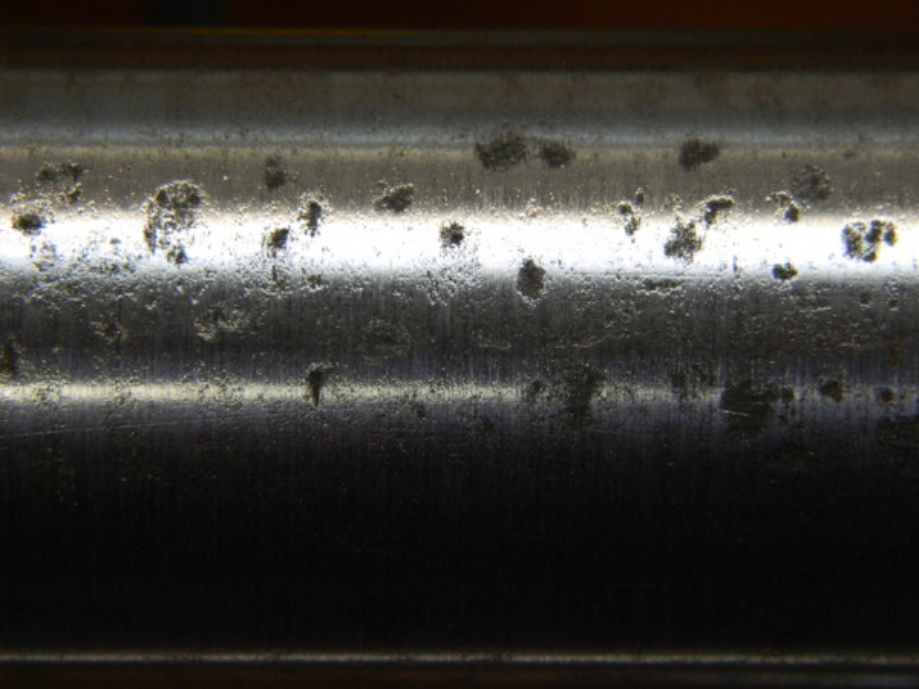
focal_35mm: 103
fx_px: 2734
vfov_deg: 14.4
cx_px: 460
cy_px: 344
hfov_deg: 19.1
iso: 360
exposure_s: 1/80
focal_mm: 18.6
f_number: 4.5
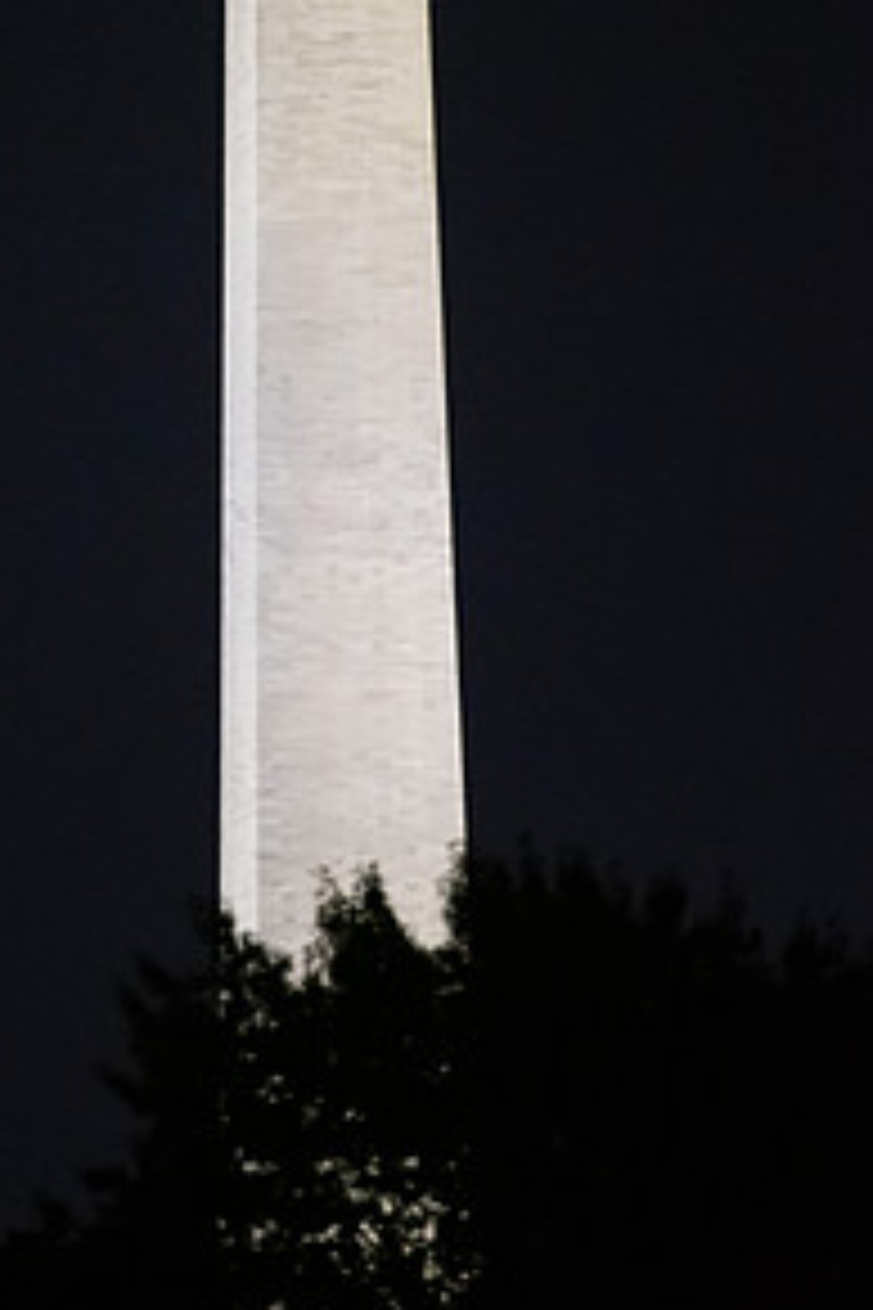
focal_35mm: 464
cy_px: 320
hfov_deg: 3.0
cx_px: 220
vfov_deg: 4.4
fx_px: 16877
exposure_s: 1/100
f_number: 2.8
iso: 12800
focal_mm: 200
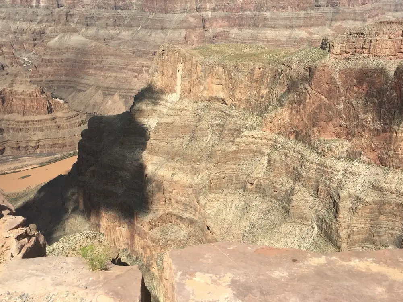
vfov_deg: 38.4
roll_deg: +0.8
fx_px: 431
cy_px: 110
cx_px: 219
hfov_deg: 50.1
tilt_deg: -18.9
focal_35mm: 37
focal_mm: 4.15
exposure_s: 1/2262
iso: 25
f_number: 2.2
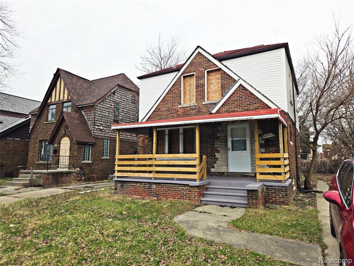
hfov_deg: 73.9
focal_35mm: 23
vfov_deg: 58.9
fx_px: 235
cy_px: 133
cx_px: 177
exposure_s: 1/2650
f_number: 1.7
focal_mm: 6.25
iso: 80
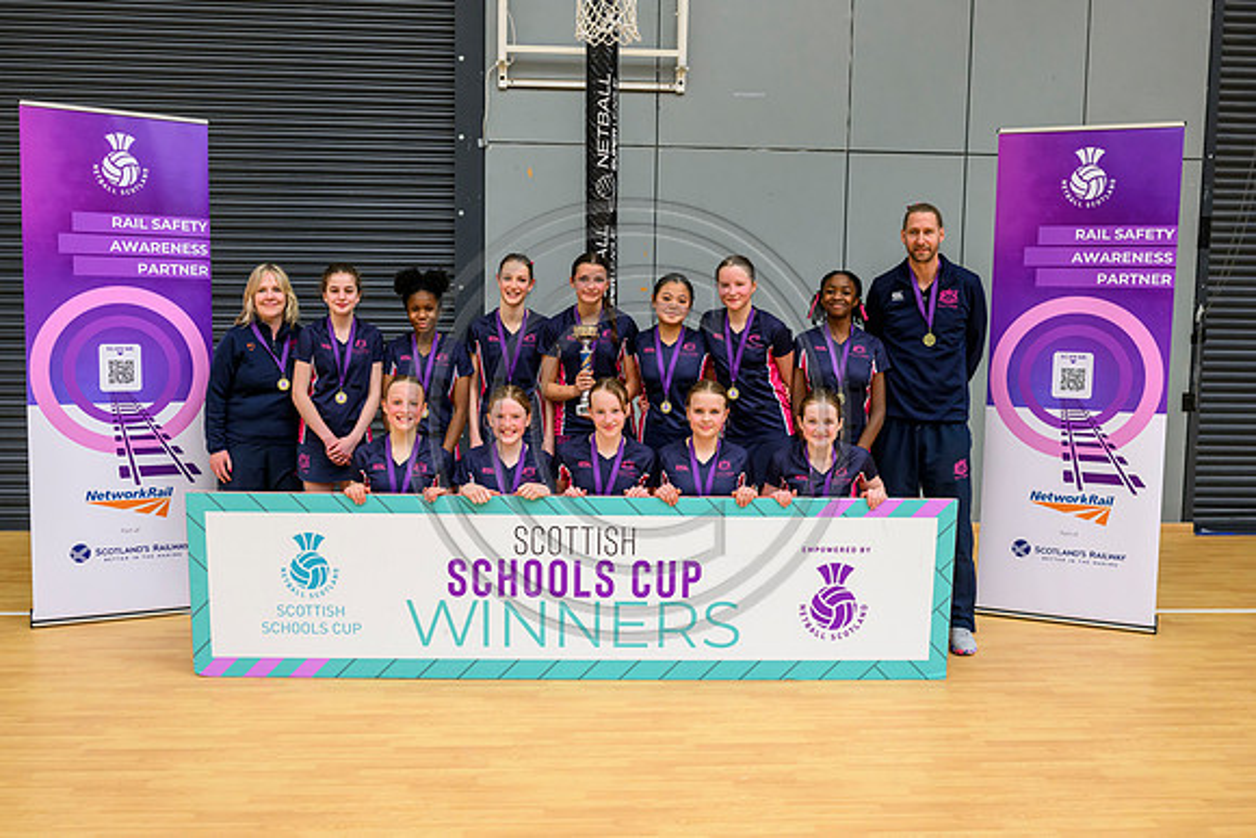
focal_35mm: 35
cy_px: 419
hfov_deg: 54.4
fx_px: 1221
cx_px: 628
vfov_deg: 37.9
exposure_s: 1/640
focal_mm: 35
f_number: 4
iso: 4000
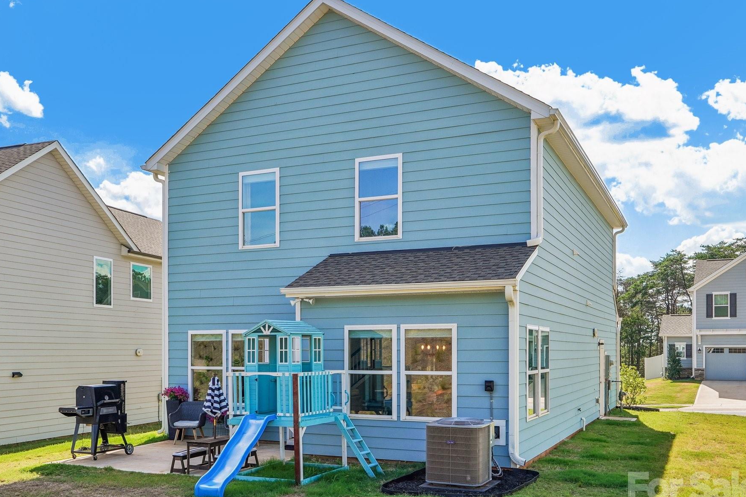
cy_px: 265
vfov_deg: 37.8
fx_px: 725
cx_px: 328
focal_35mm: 35
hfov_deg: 54.3
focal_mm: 20
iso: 100
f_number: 8
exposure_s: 1/90
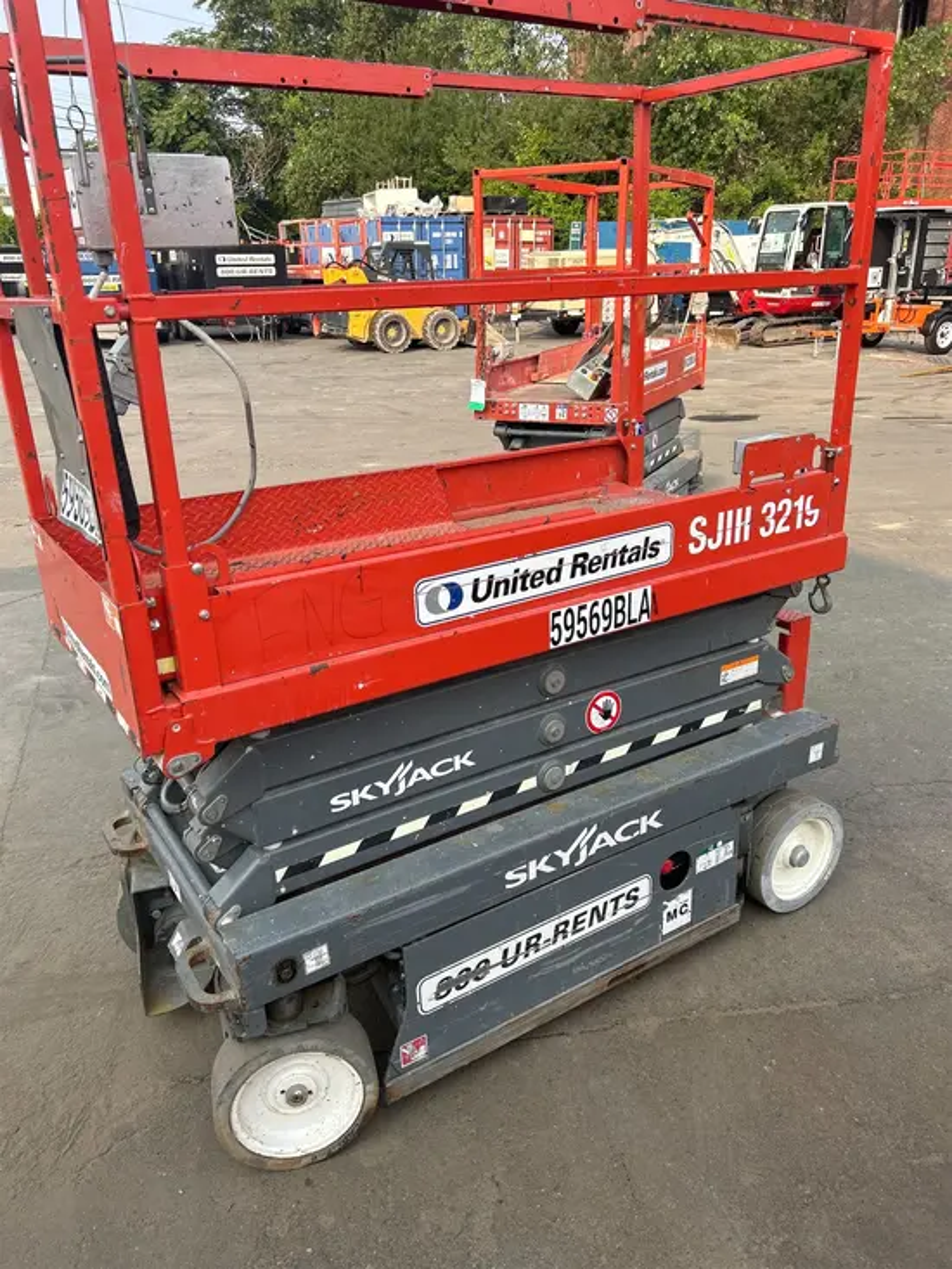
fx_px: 953
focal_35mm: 26
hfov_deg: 53.1
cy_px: 634
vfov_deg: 67.3
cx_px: 476
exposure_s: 1/1100
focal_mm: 5.7
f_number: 1.5
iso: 50
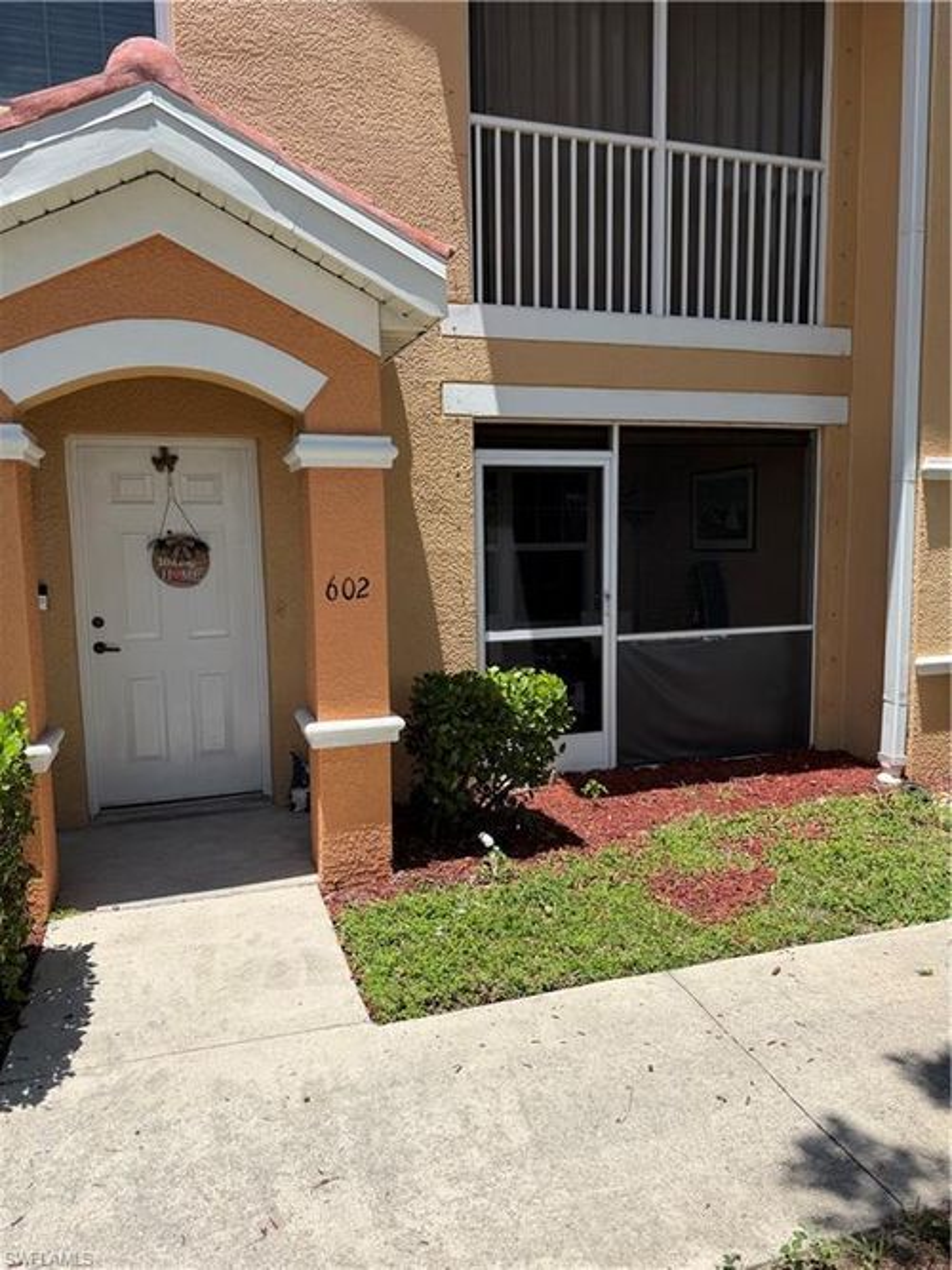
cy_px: 635
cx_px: 476
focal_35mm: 24
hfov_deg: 56.8
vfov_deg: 71.6
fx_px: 880
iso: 80
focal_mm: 6.76
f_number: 1.78
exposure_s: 1/3953
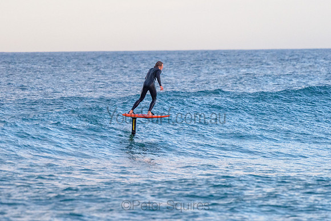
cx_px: 162
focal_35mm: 478
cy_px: 108
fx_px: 4395
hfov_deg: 4.3
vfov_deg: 2.9
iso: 2200
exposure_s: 1/2000
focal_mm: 390
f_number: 5.6
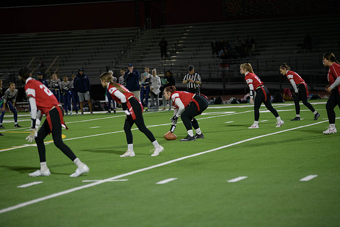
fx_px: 1322
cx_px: 170
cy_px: 114
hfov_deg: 14.7
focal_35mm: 140
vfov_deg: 9.8
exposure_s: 1/640
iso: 2000
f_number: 2.8
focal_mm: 140
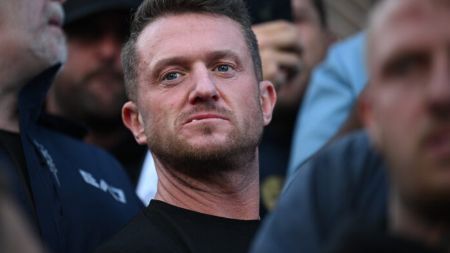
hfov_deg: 9.5
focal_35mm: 227
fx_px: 2708
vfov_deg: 5.3
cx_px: 220
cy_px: 105
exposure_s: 1/1250
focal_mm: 200
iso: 500
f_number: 2.8
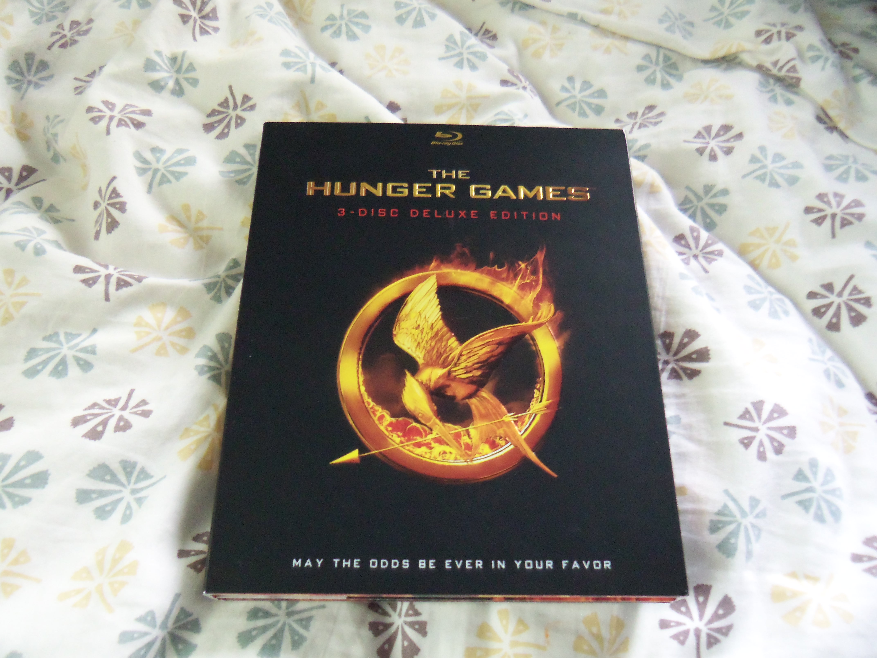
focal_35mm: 28
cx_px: 438
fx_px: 709
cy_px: 329
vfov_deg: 49.7
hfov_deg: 63.4
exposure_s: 1/10
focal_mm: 5.1
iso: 400
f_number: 3.9
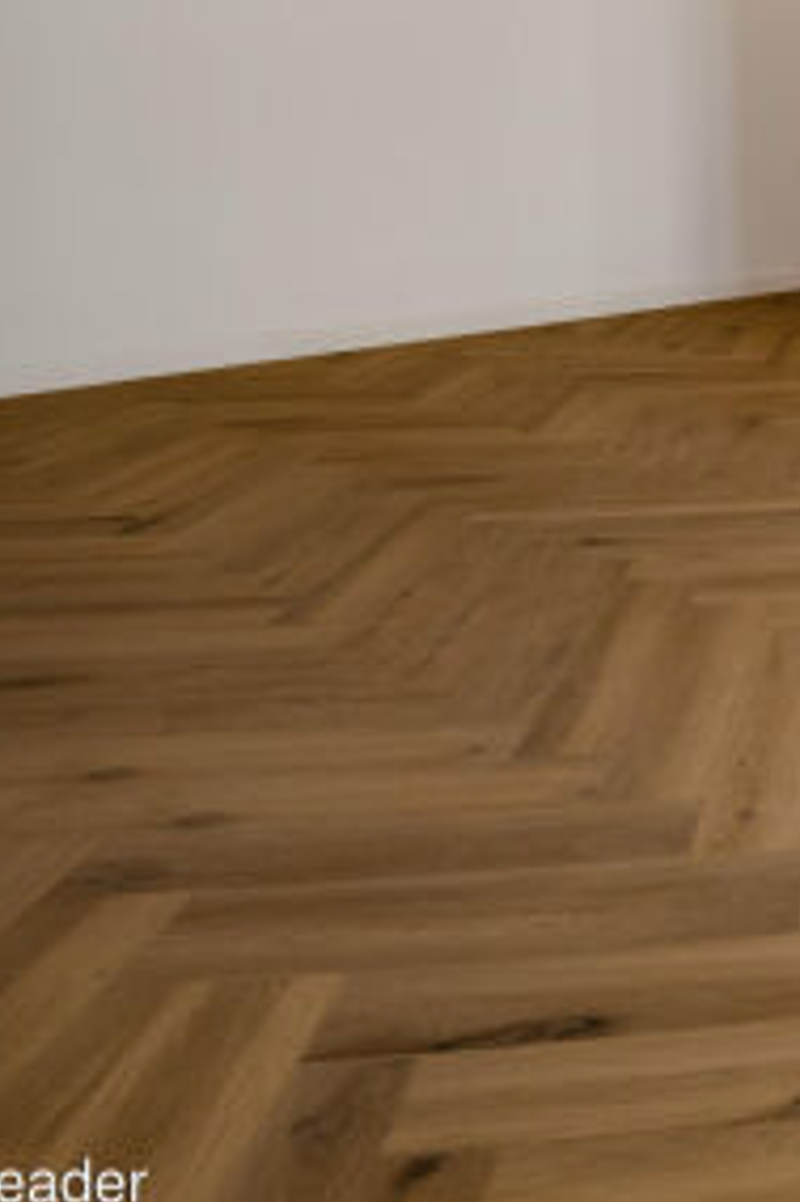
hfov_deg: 24.7
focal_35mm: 40
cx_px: 1244
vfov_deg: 45.6
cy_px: 193
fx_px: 1322
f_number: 6.3
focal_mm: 14.6
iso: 250
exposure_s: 1/60
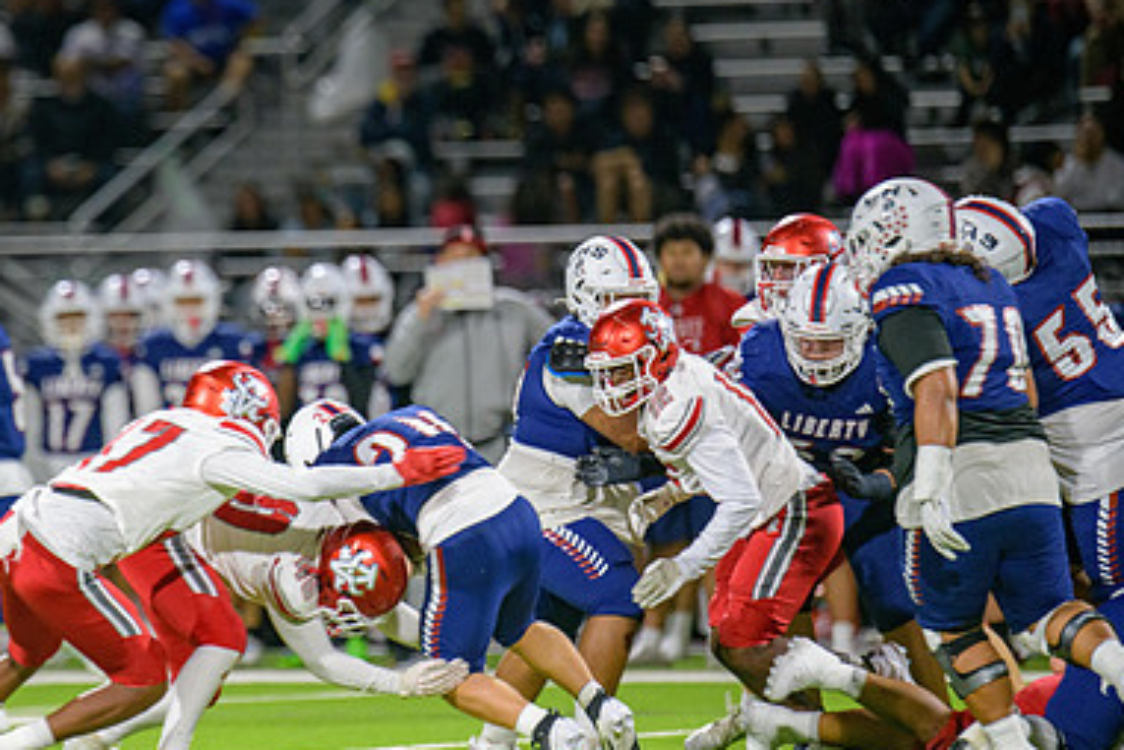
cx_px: 280
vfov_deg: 3.0
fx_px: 14267
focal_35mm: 457
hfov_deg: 4.5
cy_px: 412
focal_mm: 300
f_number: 2.8
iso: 2000
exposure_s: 1/250
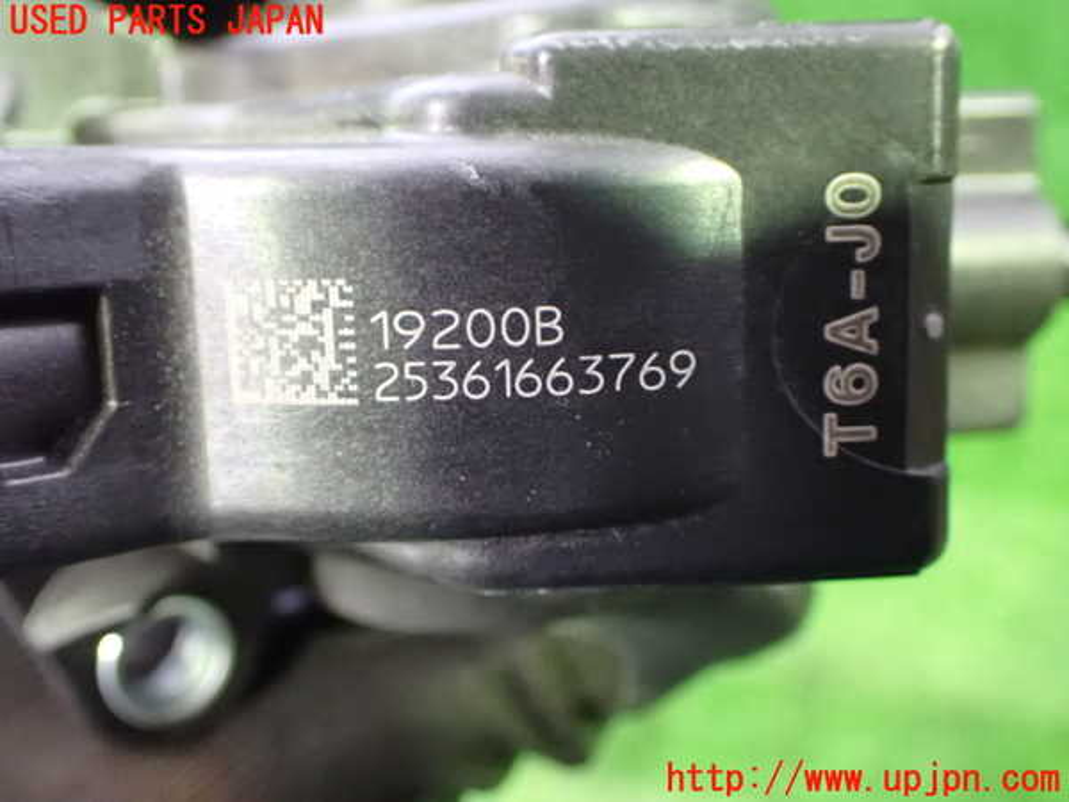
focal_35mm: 38
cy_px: 401
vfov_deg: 37.7
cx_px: 534
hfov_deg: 49.0
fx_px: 1174
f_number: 2.7
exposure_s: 1/25
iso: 1600
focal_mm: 6.83
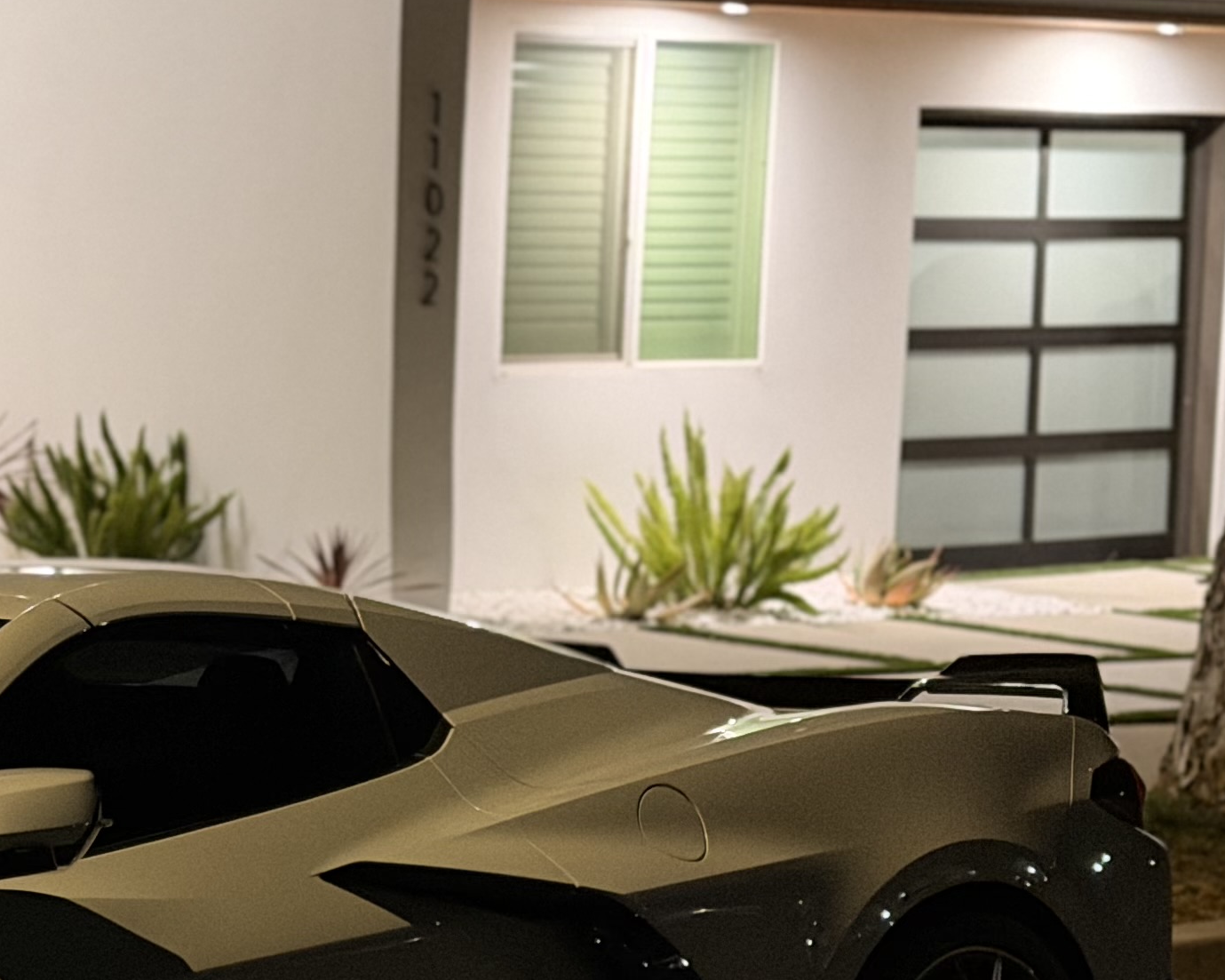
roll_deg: -0.8
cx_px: -314
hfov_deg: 13.6
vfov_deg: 11.3
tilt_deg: -5.2
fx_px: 4967
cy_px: 564
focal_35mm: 137
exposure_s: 1/30
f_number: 1.78
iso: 400
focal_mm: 6.76
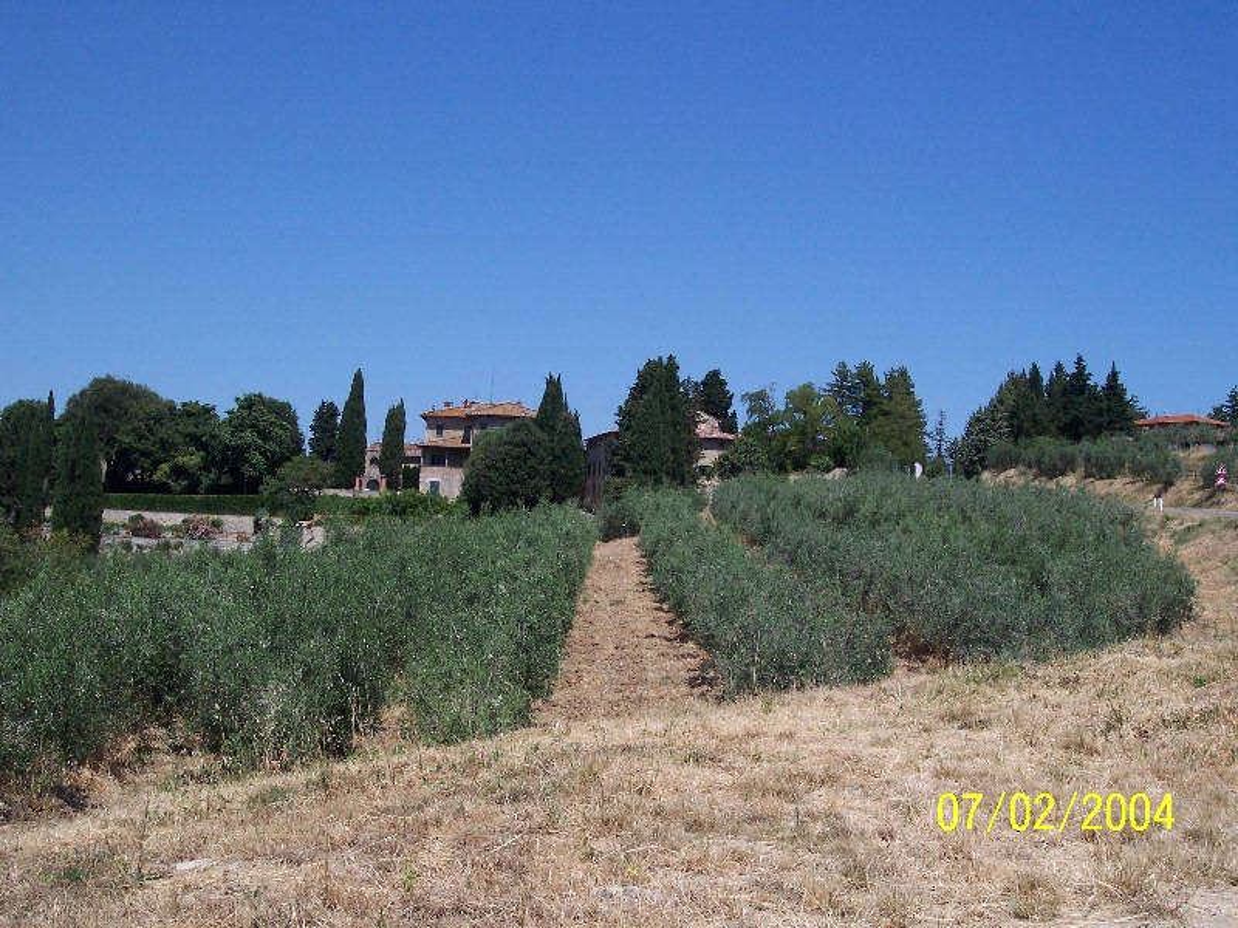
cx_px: 619
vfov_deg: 28.6
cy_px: 464
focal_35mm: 51
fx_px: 1824
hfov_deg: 37.5
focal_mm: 10.7
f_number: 5.6
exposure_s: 1/1000
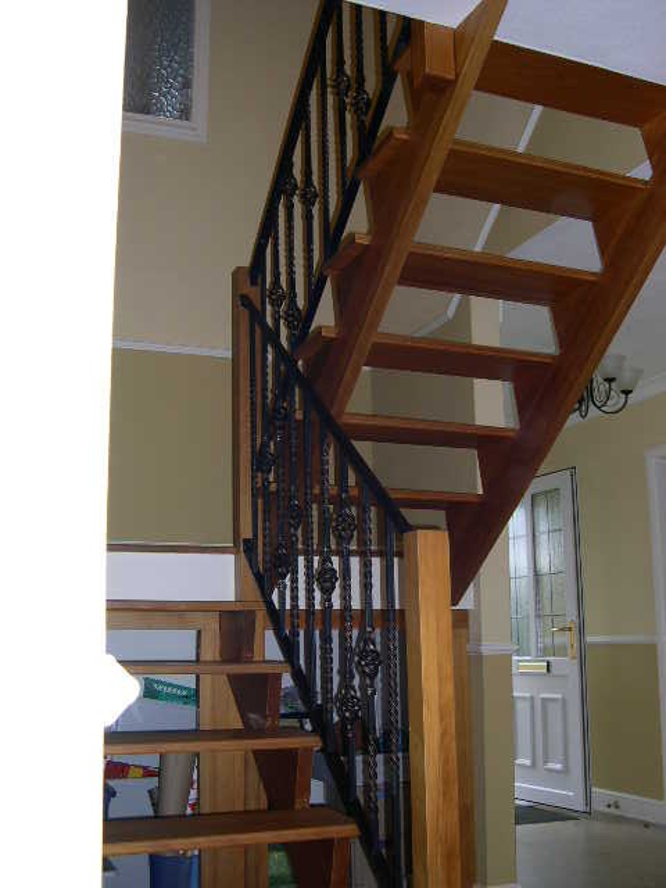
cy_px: 444
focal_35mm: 38
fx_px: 975
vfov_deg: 49.0
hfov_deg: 37.7
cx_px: 333
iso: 100
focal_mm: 8
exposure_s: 1/60
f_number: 2.8
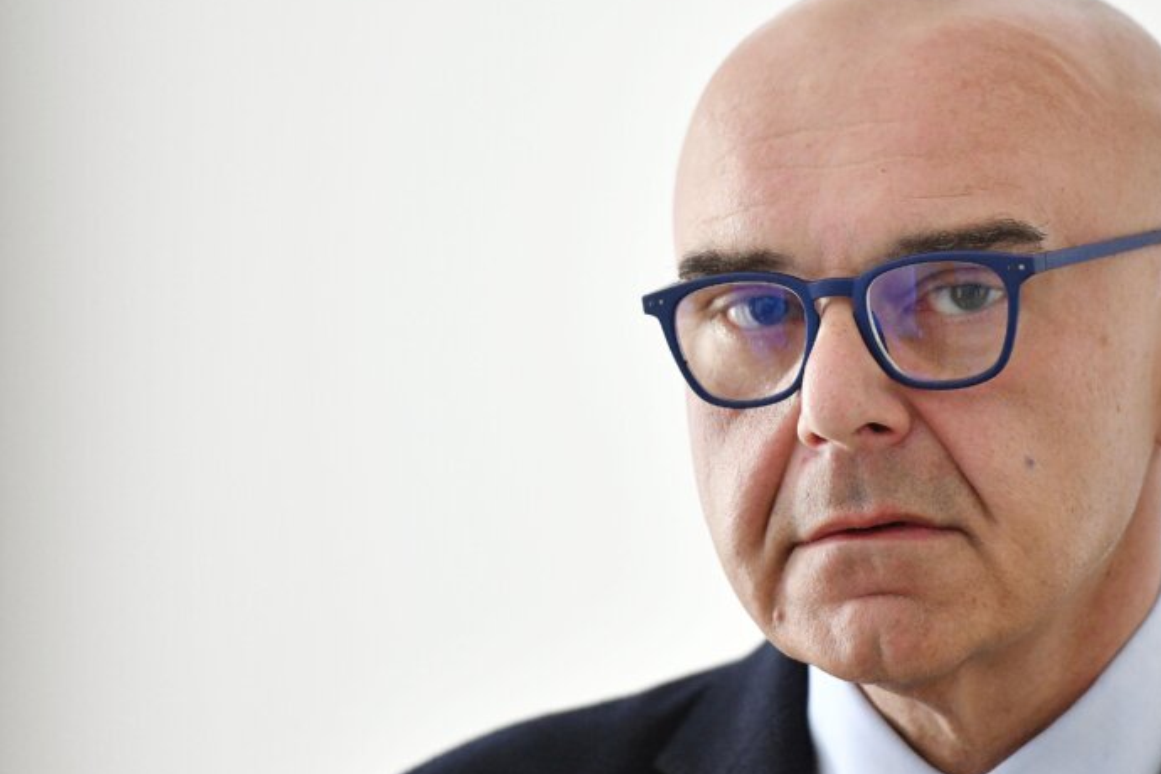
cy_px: 442
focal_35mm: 297
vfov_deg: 4.6
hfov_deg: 6.9
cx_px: 846
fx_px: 9578
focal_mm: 200
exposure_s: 1/200
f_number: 4
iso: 3200
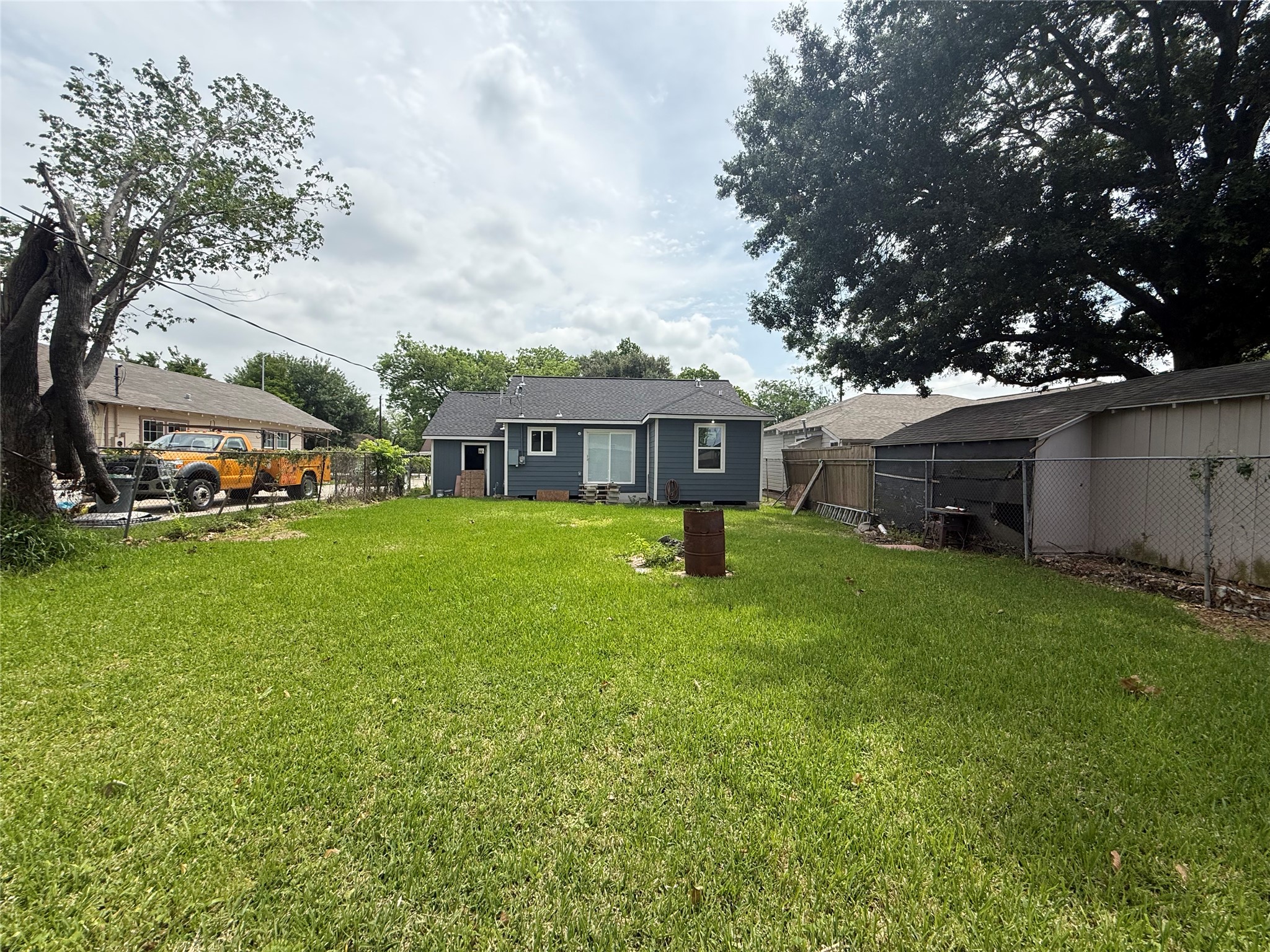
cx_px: 635
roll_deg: -0.9
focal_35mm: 14
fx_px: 514
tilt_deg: -2.1
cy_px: 476
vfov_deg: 85.7
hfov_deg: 102.1
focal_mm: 2.22
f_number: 2.2
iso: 50
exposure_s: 1/1961
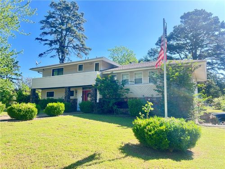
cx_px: 112
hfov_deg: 67.3
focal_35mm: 26
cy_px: 84
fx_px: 169
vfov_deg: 53.1
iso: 50
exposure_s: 1/748
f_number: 1.5
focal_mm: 5.7
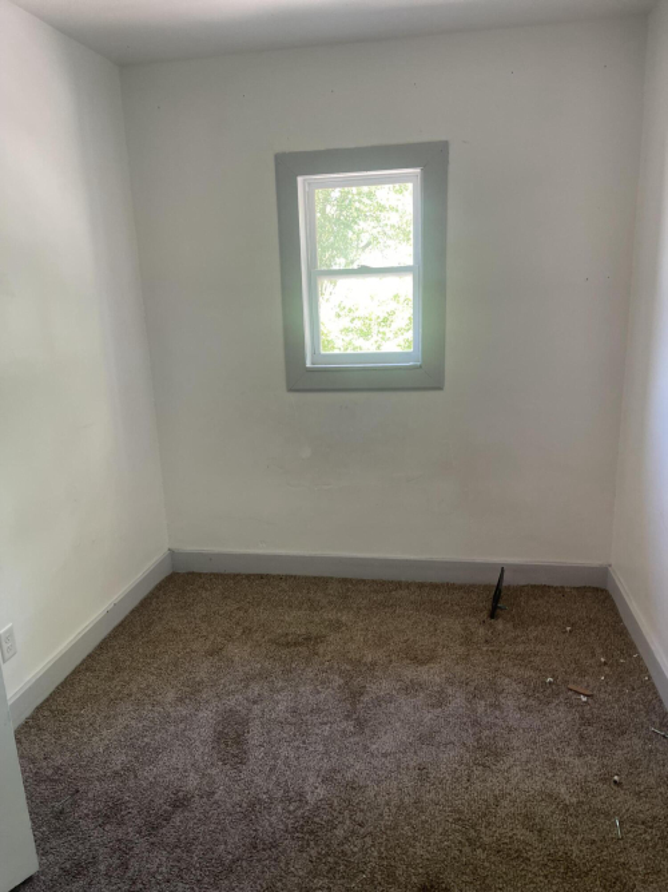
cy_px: 446
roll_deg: +2.1
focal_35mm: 26
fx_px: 669
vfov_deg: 67.3
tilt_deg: -13.7
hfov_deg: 53.0
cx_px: 334
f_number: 1.6
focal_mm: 5.1
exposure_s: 1/60
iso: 125
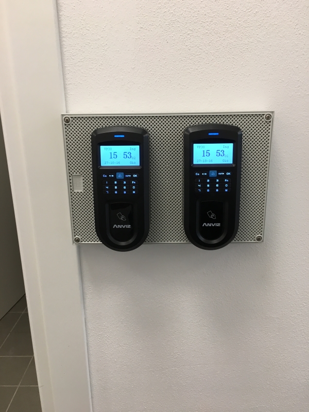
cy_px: 206
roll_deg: +0.2
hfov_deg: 48.2
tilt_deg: -18.3
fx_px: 345
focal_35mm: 29
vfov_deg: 61.7
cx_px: 154
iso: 50
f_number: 2.2
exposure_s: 1/33
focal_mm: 4.15
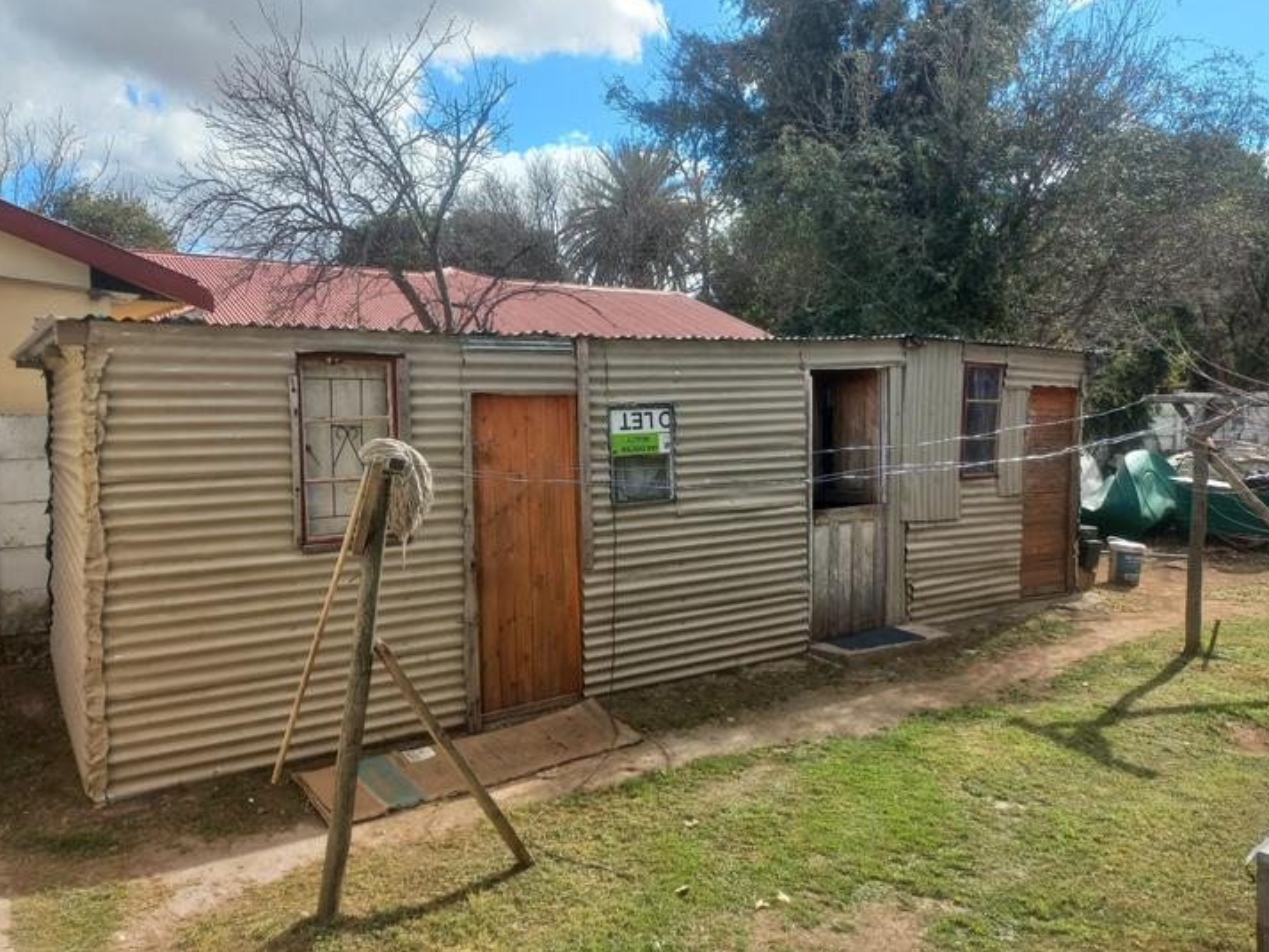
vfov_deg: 49.8
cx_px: 613
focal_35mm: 28
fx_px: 1027
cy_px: 465
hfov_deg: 63.4
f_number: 1.8
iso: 25
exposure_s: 1/283
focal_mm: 4.6
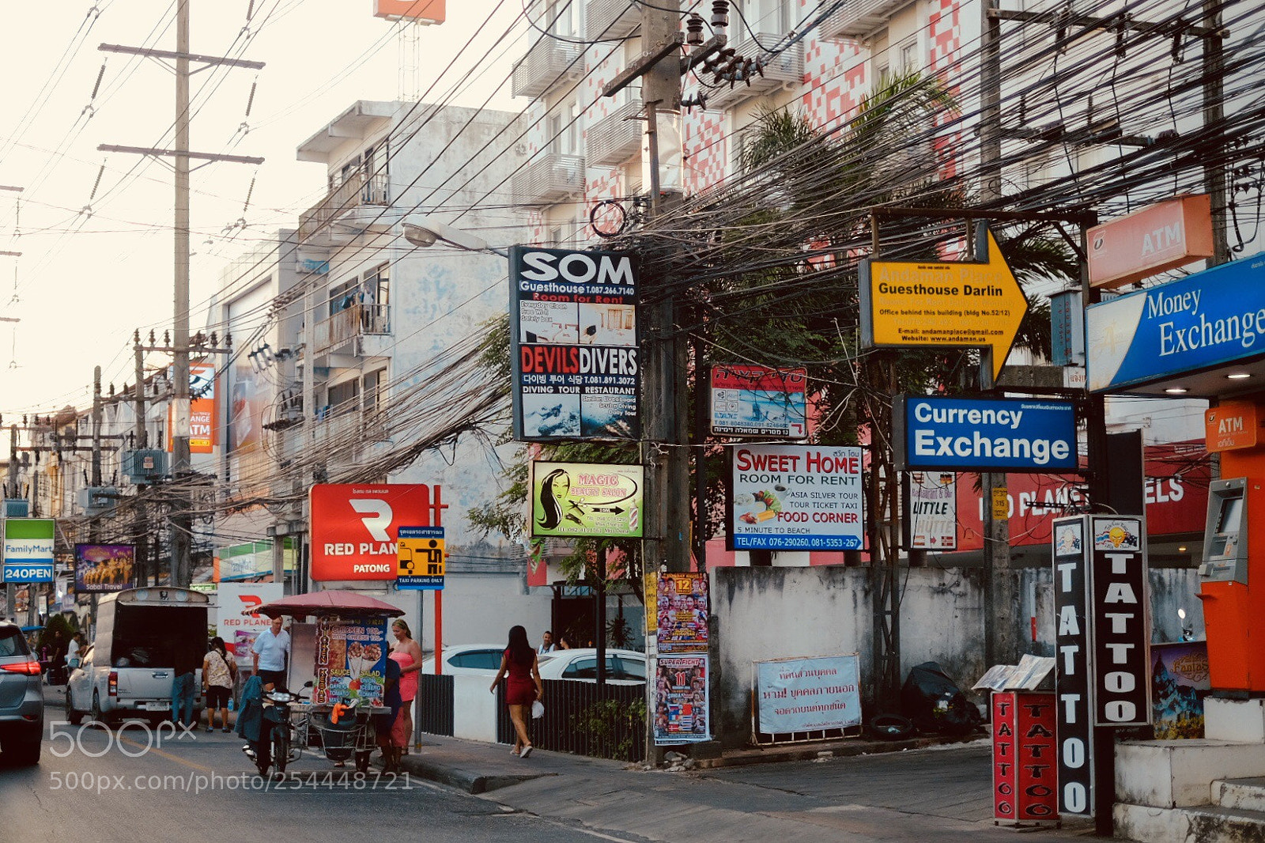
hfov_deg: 37.5
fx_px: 1862
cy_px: 422
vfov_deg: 25.5
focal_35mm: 53
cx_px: 632
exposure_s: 1/1400
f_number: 1.4
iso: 400
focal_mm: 35
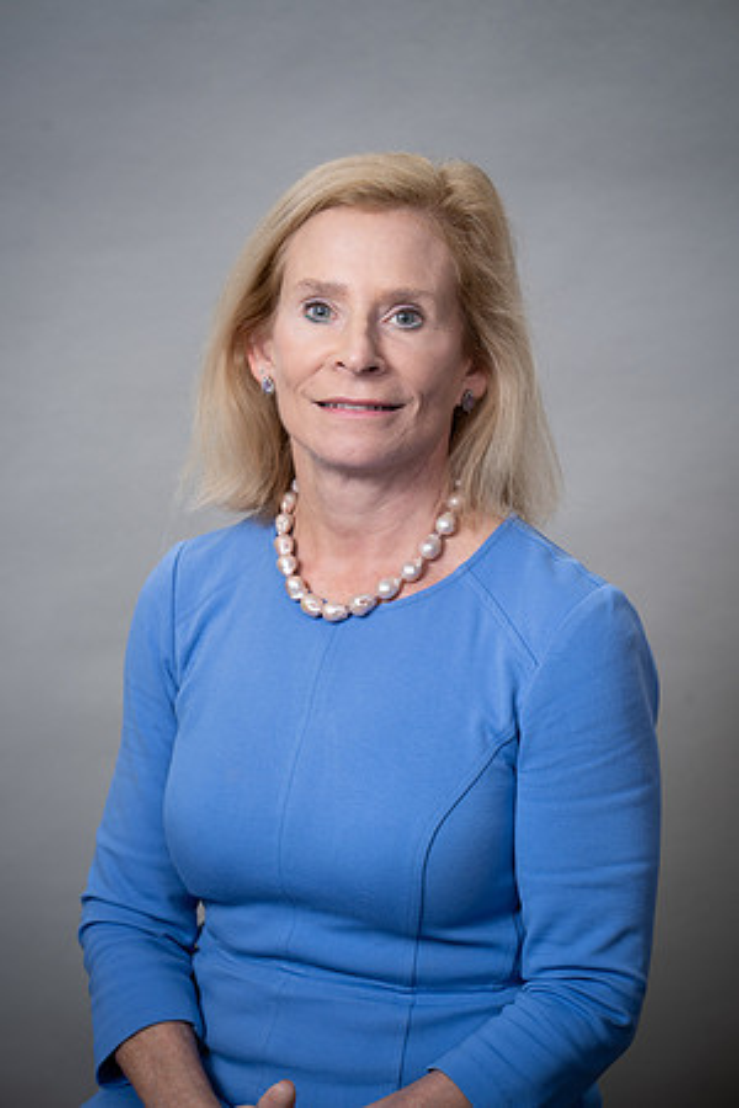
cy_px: 554
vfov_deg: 23.9
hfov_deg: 16.1
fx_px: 2617
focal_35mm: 85
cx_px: 370
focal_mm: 85
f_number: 7.1
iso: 250
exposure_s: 1/100
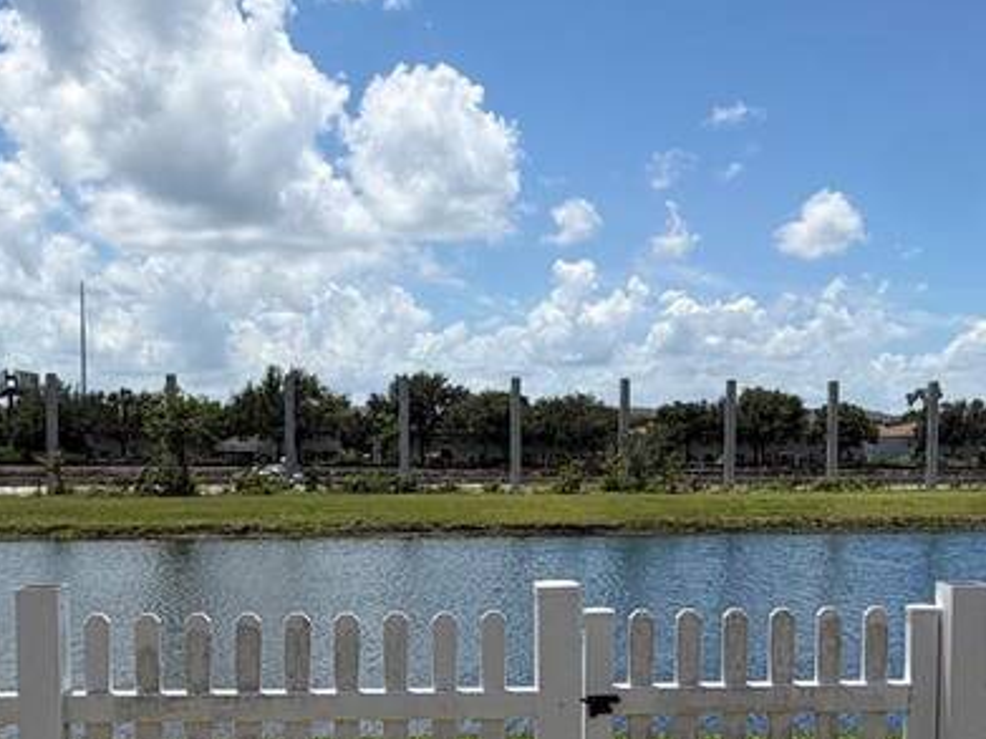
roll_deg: +0.3
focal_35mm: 43
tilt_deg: -3.7
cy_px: 520
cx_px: 484
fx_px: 1224
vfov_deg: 33.1
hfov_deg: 43.9
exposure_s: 1/1235
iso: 20
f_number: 2.2
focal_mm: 2.22
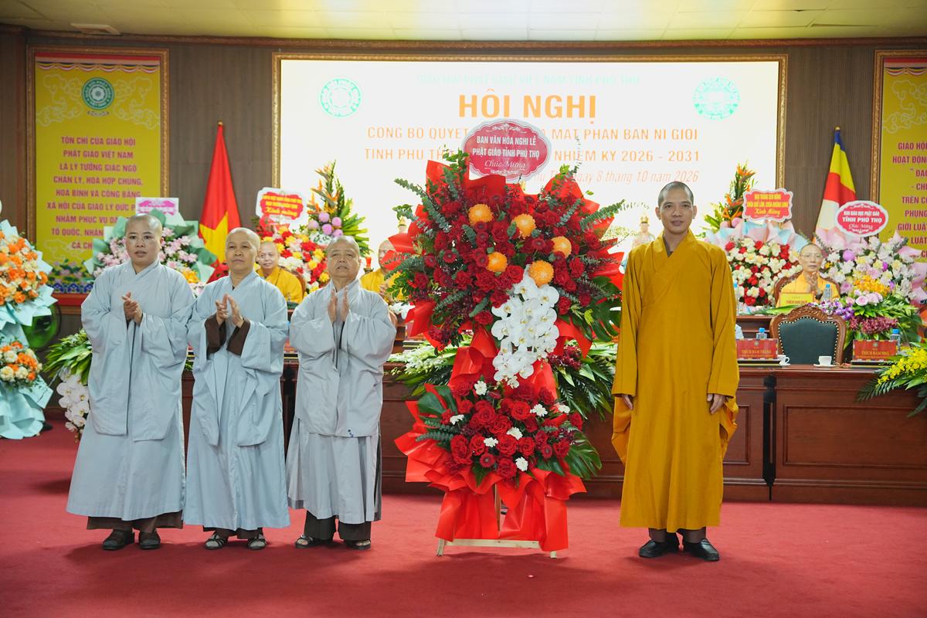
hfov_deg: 42.7
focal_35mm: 46
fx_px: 1184
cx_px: 464
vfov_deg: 29.2
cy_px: 309
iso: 4000
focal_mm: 46
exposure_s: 1/125
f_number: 3.2
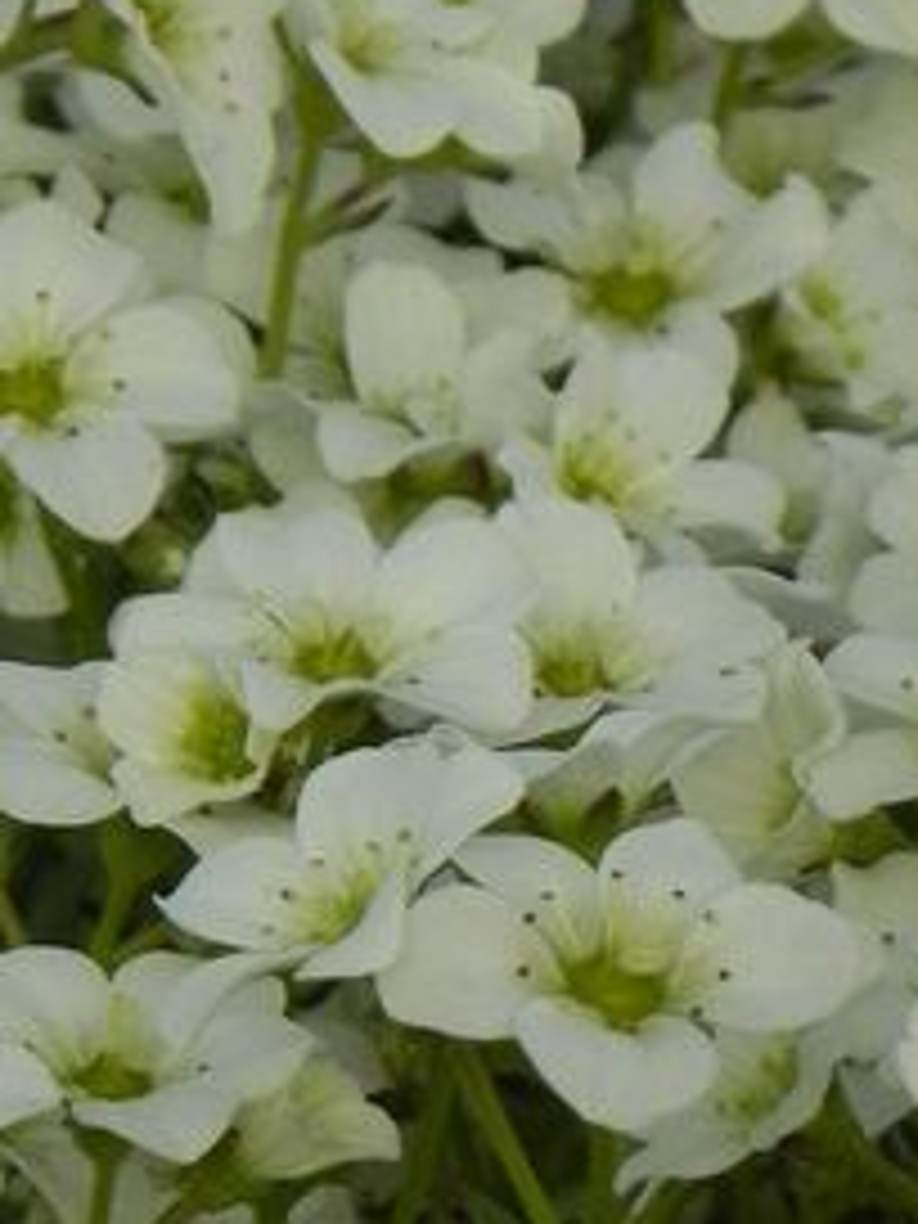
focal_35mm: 624
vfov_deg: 3.2
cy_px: 1017
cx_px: 234
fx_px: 22064
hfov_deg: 2.4
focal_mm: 37.7
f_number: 5
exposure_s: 1/640
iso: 160
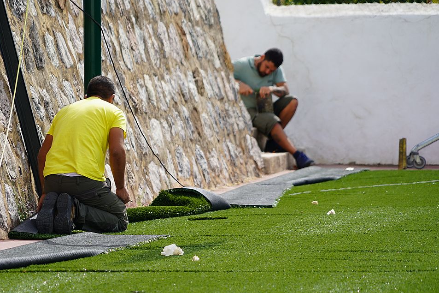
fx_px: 3926
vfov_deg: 4.3
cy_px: 192
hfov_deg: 6.4
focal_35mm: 322
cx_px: 173
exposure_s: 1/250
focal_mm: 240
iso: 100
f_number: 6.3
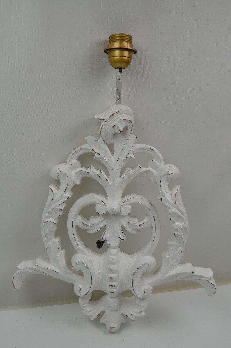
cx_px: 116
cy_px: 174
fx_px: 377
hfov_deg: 34.1
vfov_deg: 49.6
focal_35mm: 39
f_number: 5.6
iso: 320
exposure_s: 1/125
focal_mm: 26
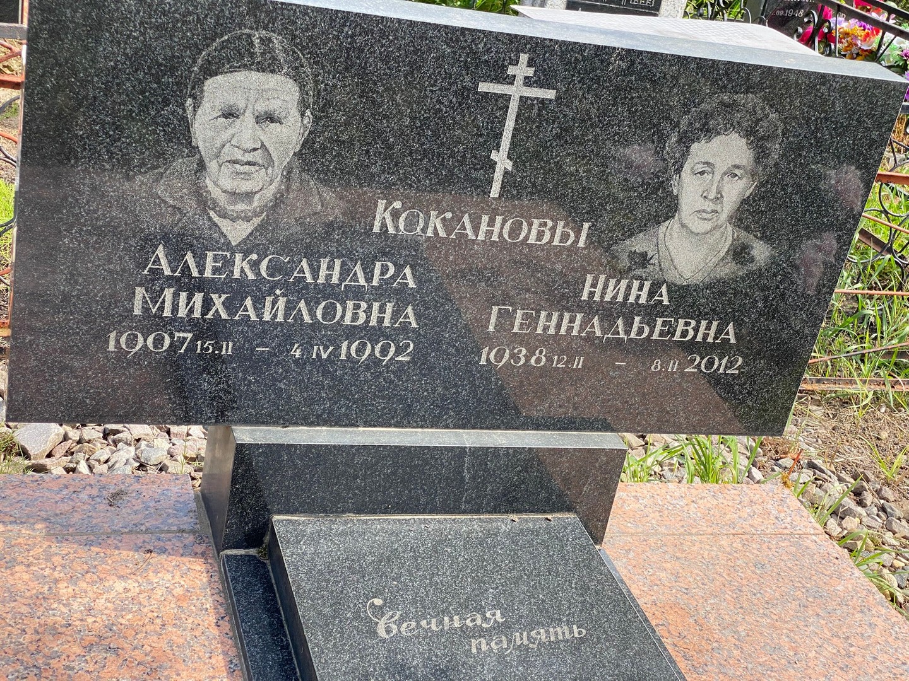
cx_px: 454
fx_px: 1365
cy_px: 340
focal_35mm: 52
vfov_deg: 28.0
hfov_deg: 36.8
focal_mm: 6
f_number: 2
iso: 20
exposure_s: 1/355
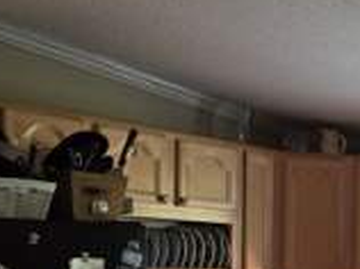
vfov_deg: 19.9
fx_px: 727
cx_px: 510
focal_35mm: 70
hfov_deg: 23.4
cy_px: 307
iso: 500
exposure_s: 1/120
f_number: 1.7
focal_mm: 6.3
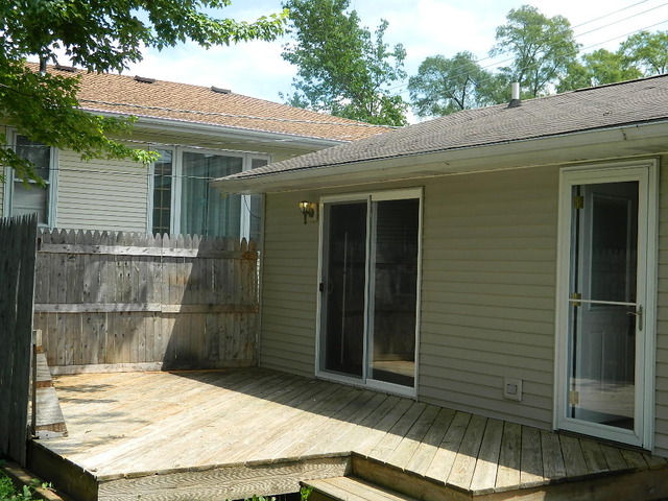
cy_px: 250
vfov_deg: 30.9
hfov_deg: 40.4
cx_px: 334
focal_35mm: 47
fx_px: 907
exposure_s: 1/400
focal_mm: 8.4
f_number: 3.6
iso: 80
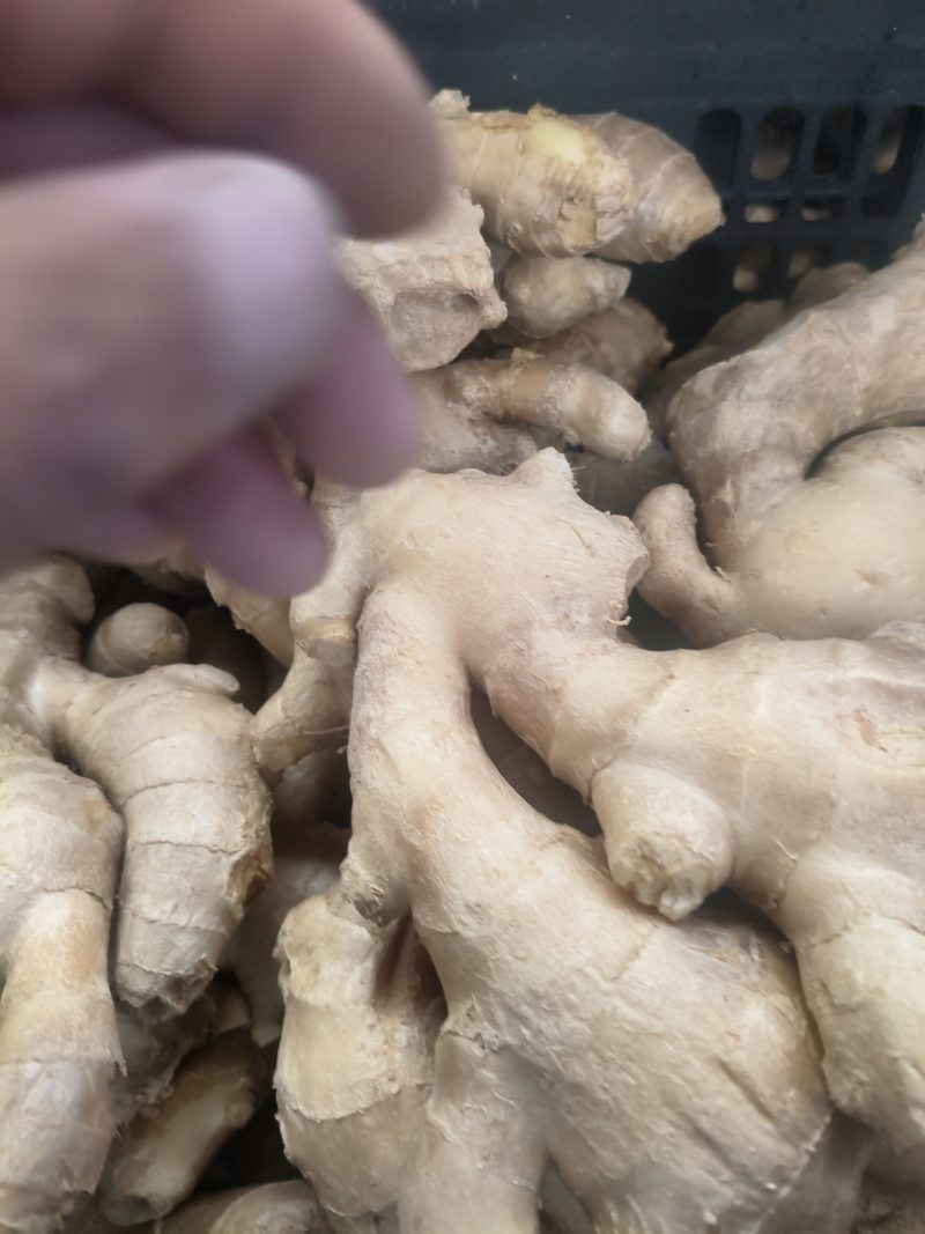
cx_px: 462
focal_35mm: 26
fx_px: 927
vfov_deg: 67.3
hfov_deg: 53.1
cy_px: 617
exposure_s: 1/100
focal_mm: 4.84
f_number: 1.8
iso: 250
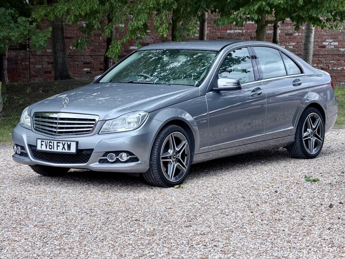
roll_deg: +0.0
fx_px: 997
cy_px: 130
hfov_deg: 19.6
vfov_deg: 14.8
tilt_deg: -4.5
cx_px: 172
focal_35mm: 100
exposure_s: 1/121
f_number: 2.8
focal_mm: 16.89
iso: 64
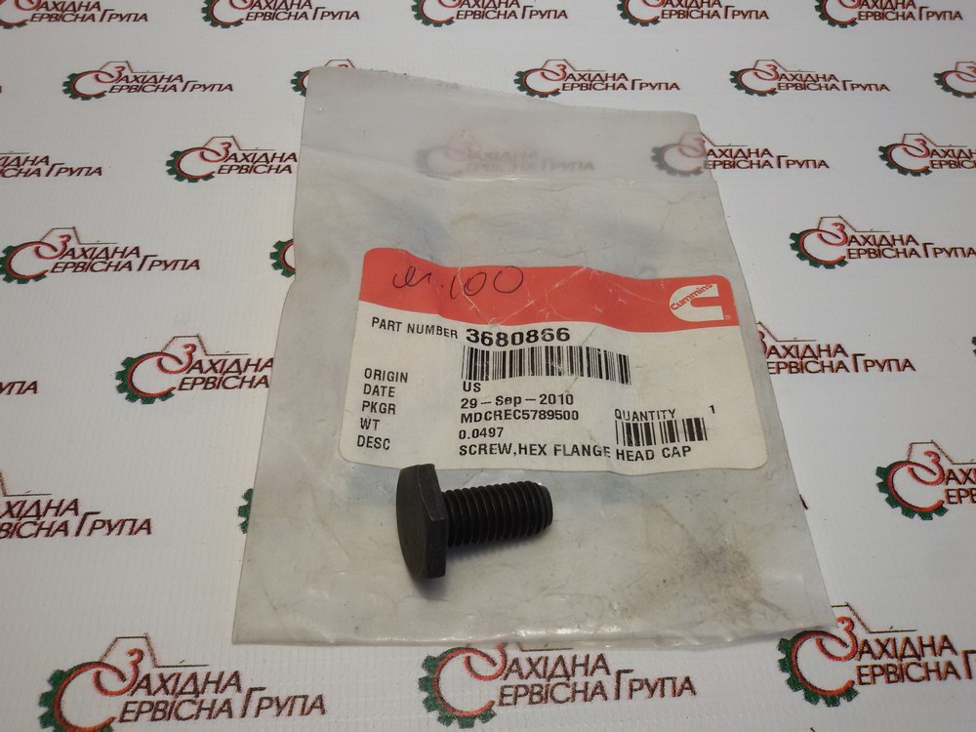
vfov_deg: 45.4
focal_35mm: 31
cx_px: 488
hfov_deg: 58.4
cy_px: 366
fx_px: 874
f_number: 2.4
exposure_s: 1/100
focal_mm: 2.93
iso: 50
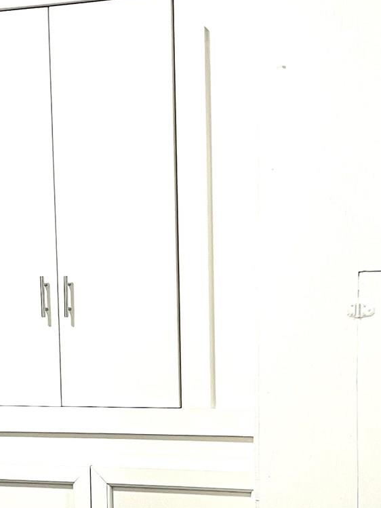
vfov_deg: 24.1
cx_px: 168
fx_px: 1174
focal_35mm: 80
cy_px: 385
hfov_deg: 18.4
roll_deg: -0.4
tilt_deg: -3.1
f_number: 1.5
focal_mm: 5.7
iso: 125
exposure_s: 1/60
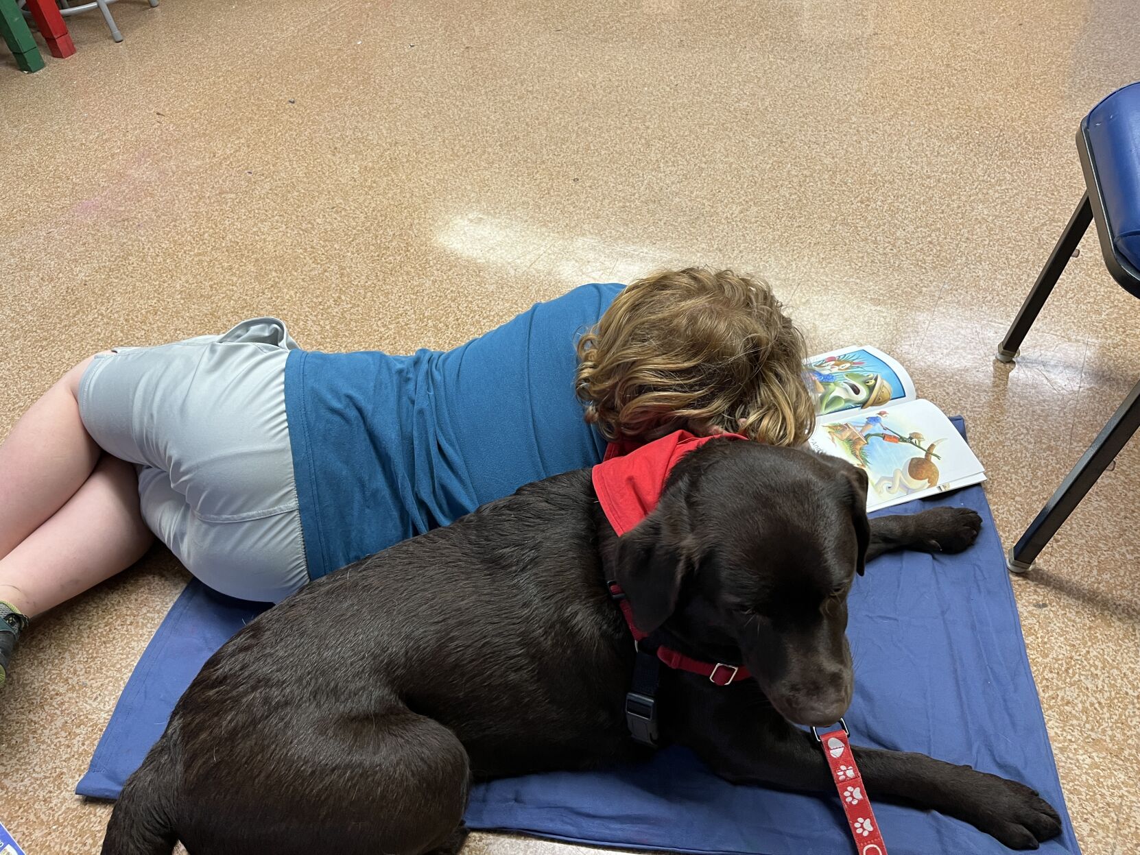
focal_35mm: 26
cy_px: 428
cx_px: 570
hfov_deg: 67.3
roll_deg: +8.1
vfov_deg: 53.1
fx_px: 856
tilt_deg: -43.8
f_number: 1.6
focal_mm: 5.1
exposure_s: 1/60
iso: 125
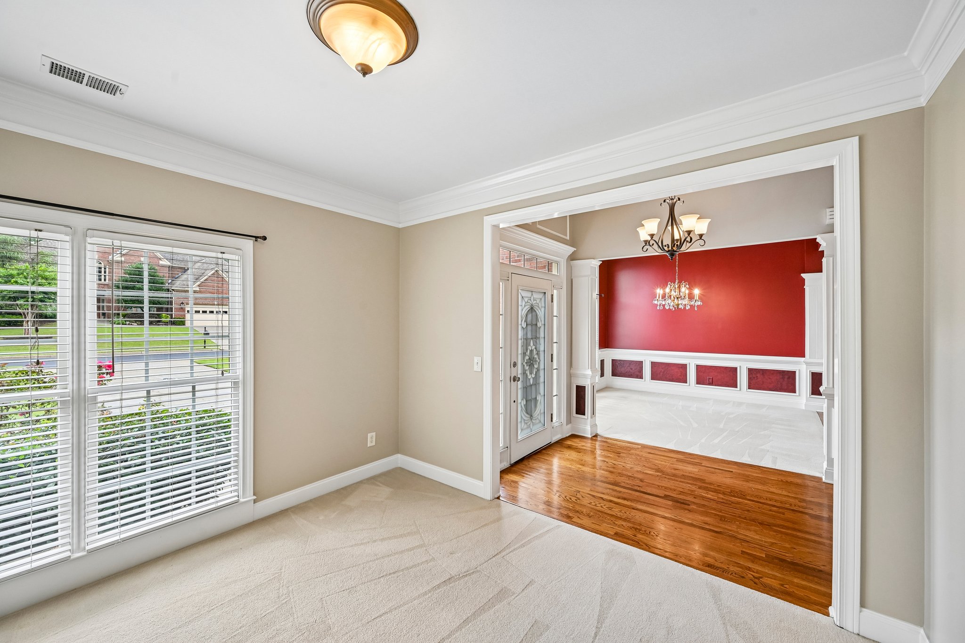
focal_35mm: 14
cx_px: 482
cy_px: 322
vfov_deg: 81.2
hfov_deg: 104.3
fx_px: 375
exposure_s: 1/40
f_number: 8
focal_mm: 14
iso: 100
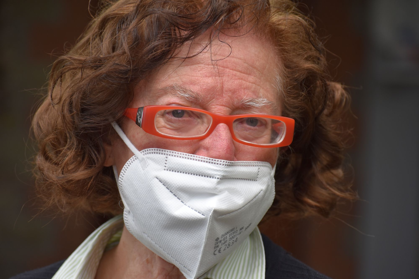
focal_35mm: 202
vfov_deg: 6.8
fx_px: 2357
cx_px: 210
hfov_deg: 10.2
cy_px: 140
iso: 250
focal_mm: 135
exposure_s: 1/500
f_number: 5.6
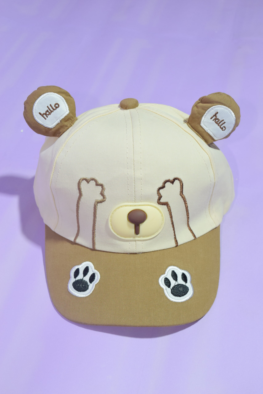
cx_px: 132
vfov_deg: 43.6
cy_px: 197
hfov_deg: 29.9
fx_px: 493
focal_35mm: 45
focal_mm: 30
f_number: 8
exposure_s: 1/100
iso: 800
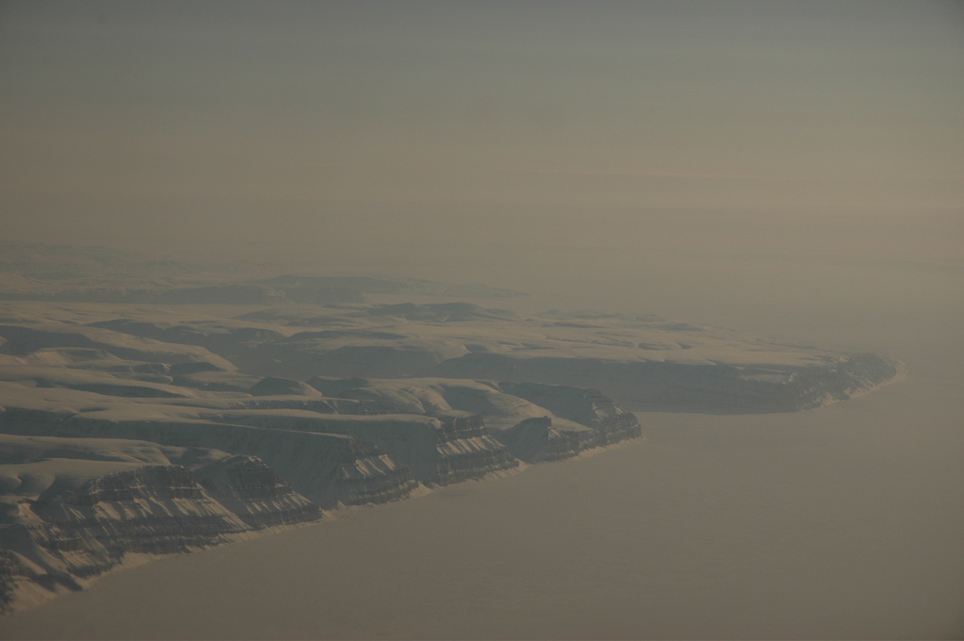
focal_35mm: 105
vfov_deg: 13.0
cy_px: 320
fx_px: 2809
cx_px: 482
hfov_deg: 19.5
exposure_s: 1/200
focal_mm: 70
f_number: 7.1
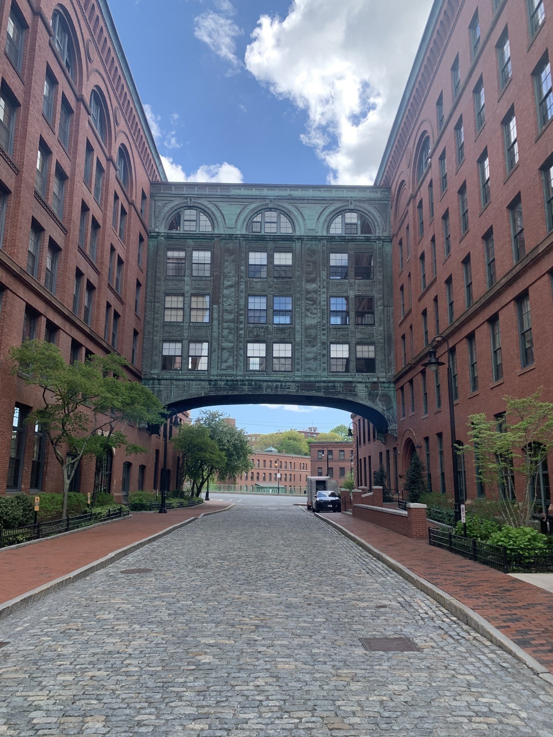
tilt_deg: +12.0
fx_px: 554
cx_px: 276
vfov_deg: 67.3
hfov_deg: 53.1
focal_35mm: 26
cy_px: 368
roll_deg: -1.0
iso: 25
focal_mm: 4.25
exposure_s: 1/627
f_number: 1.8
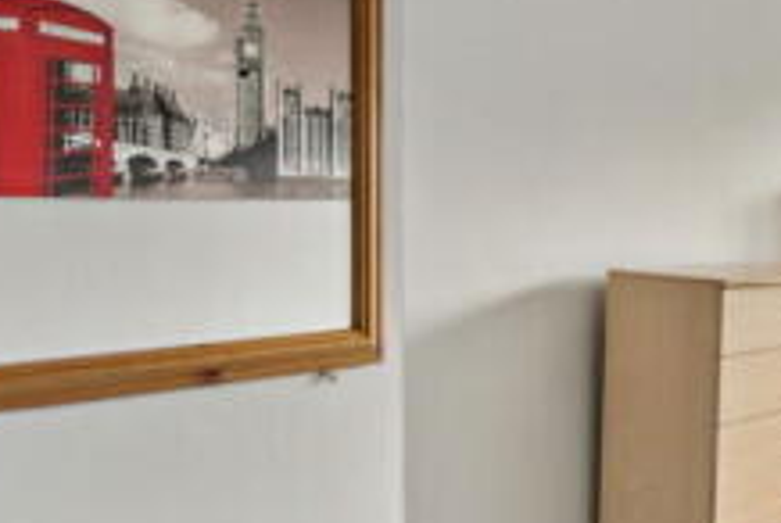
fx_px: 1043
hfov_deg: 33.2
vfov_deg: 28.2
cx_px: 948
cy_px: 242
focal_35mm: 48
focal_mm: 16
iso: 640
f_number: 5.6
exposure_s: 1/60
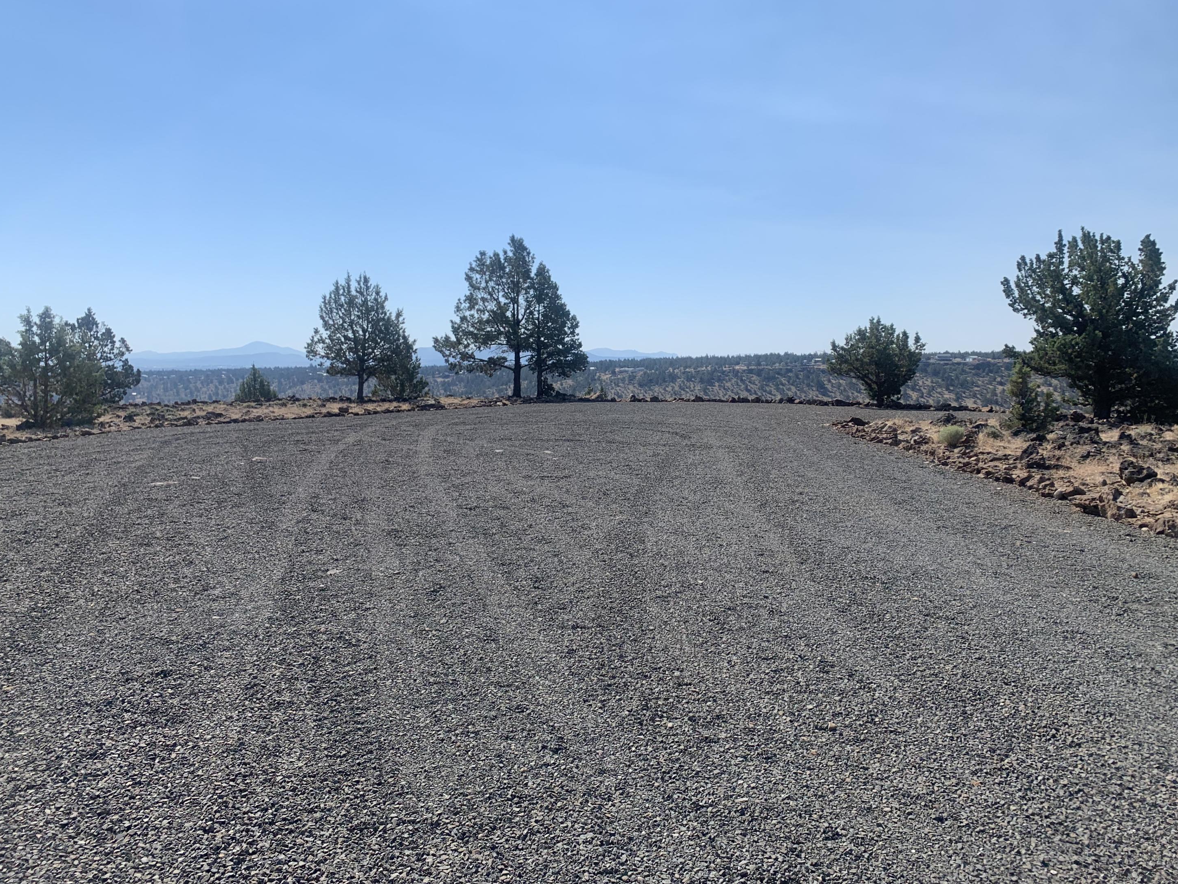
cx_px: 608
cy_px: 425
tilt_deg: -2.7
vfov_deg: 51.3
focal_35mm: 27
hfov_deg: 65.3
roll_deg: -0.5
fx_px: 919
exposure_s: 1/4274
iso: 25
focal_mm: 4.25
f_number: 1.8
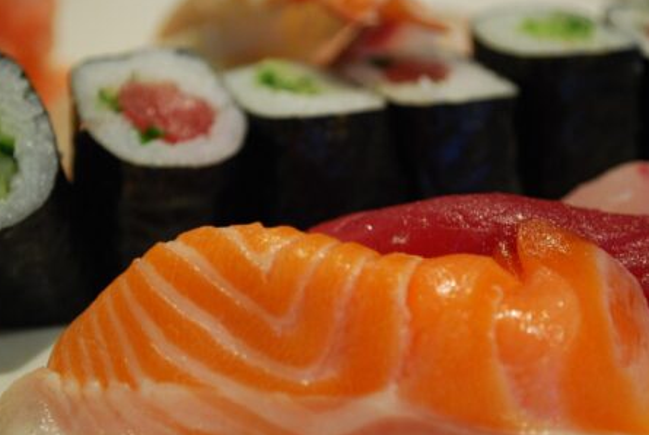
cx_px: 322
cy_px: 218
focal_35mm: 85
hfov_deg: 23.9
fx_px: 1534
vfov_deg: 16.1
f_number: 5.3
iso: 800
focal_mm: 42
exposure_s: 1/20
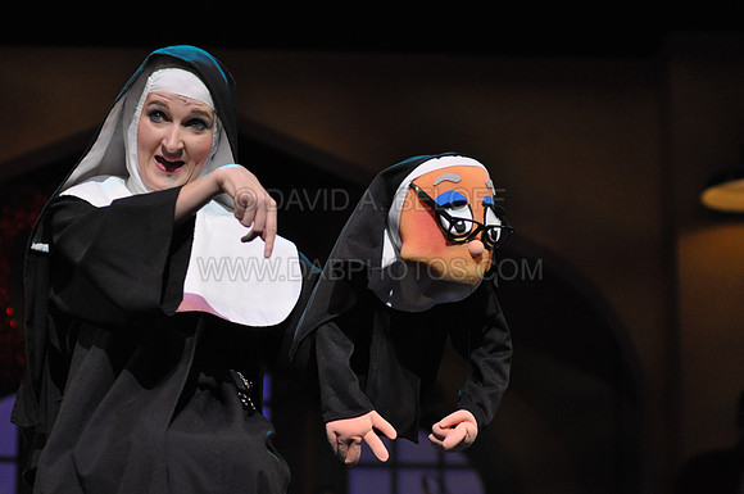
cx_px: 372
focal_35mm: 120
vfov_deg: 11.4
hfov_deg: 17.1
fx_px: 2477
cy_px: 247
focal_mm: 80
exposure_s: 1/400
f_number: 3.5
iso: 1600
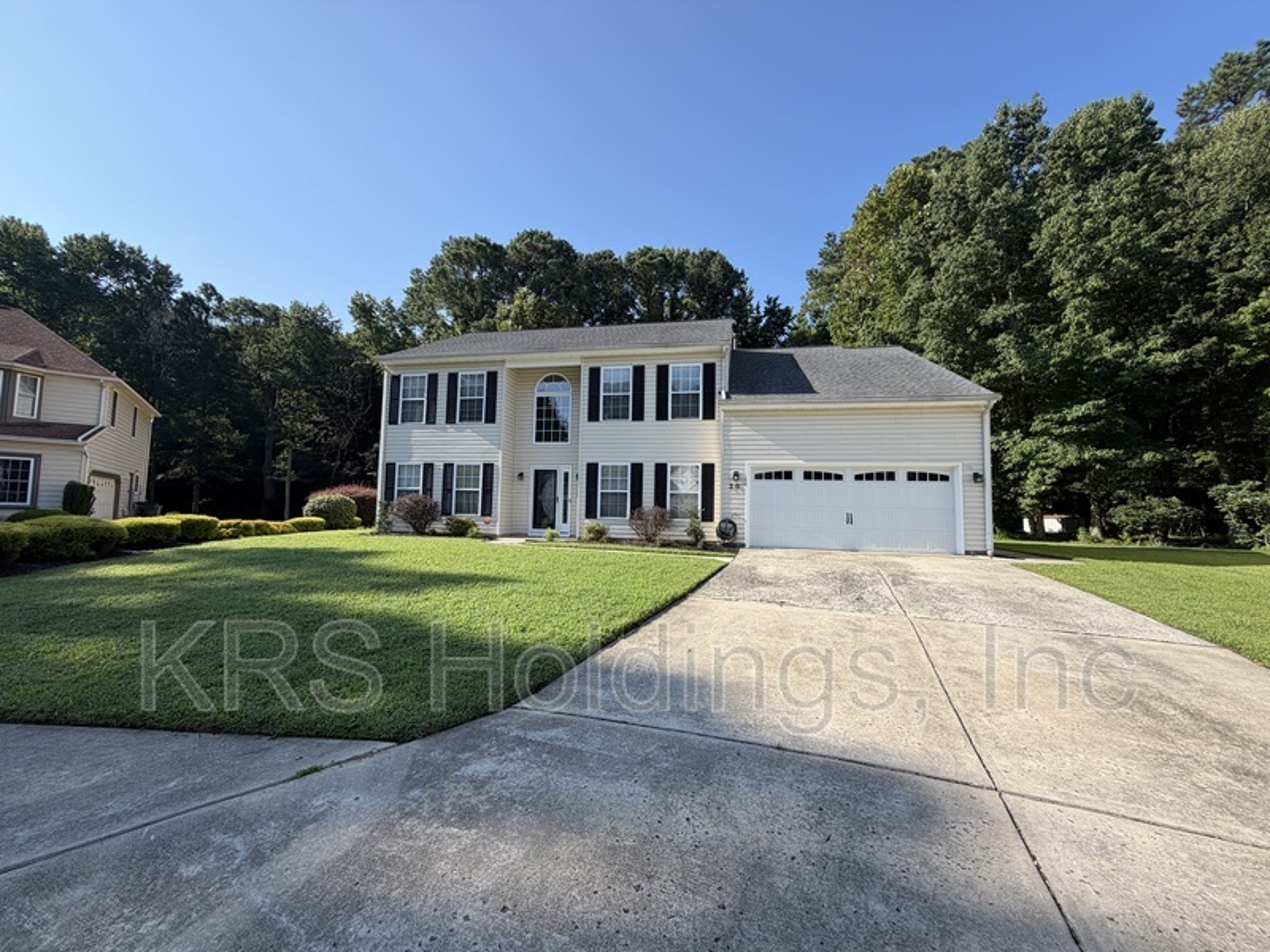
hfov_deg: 102.1
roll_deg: -0.7
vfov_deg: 85.7
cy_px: 476
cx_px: 635
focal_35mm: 14
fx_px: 514
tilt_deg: +5.3
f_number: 2.2
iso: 32
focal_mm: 2.22
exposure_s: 1/770
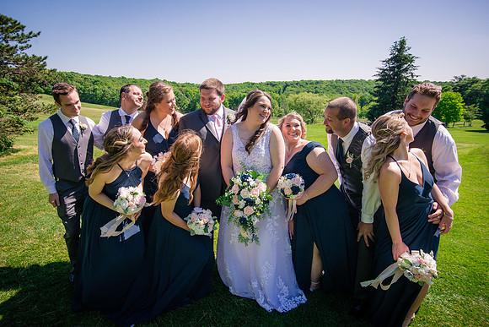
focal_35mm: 22
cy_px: 154
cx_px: 238
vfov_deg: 58.1
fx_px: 293
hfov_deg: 79.6
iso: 250
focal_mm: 20
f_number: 9
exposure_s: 1/640
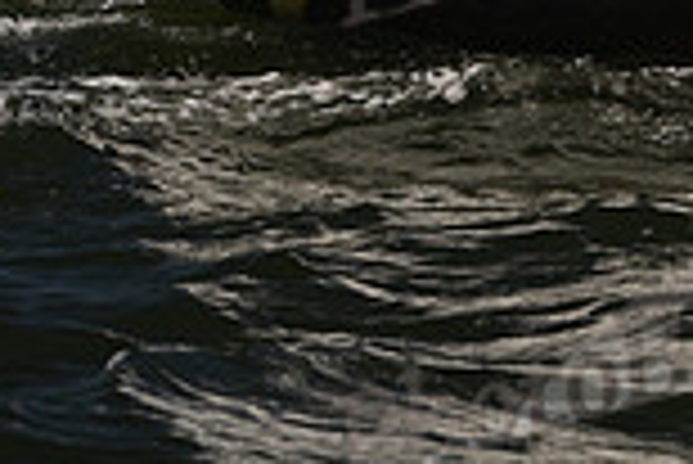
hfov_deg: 7.6
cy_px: -390
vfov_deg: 5.1
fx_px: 5087
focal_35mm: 264
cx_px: 1206
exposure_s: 1/1600
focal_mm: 70
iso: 250
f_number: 5
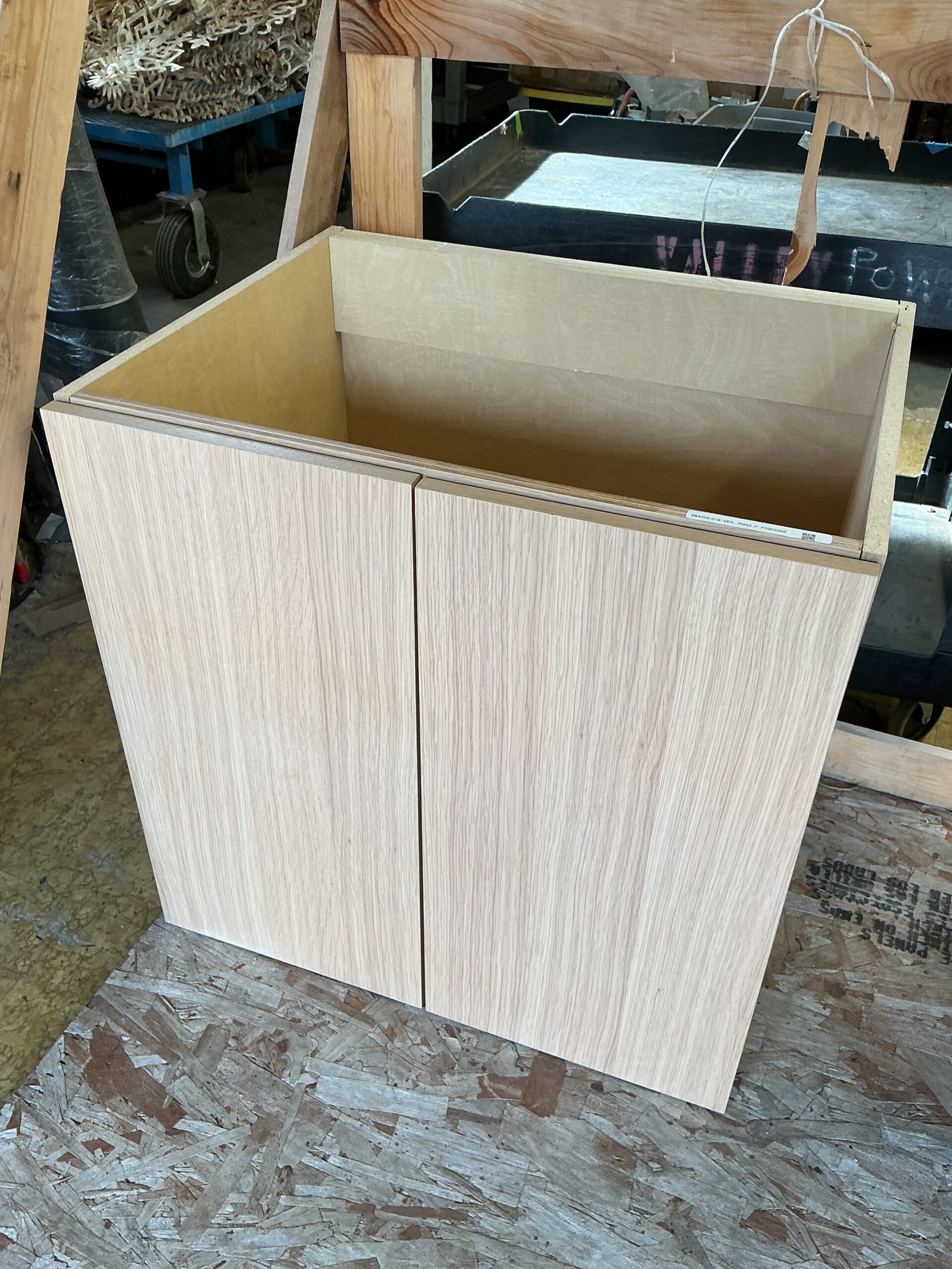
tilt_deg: -37.5
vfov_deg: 61.7
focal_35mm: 29
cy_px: 634
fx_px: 1063
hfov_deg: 48.2
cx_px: 476
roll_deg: -1.0
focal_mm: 3
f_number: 1.8
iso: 50
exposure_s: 1/120
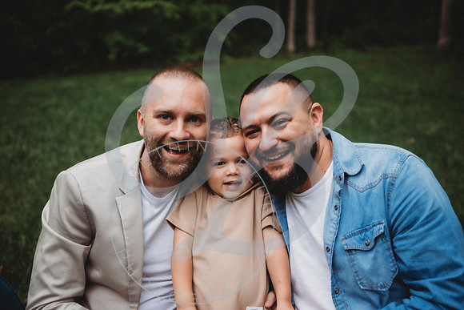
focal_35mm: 48
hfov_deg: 41.1
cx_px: 232
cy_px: 155
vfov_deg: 28.1
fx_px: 619
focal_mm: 48
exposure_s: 1/250
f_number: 2.8
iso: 100
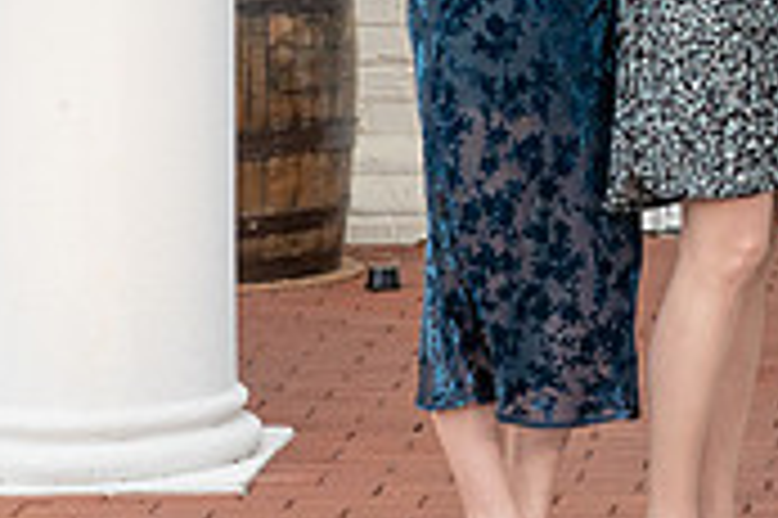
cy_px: -195
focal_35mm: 228
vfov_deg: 6.0
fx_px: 4923
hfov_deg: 8.9
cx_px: 1046
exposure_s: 1/200
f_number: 4
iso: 2000
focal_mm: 64
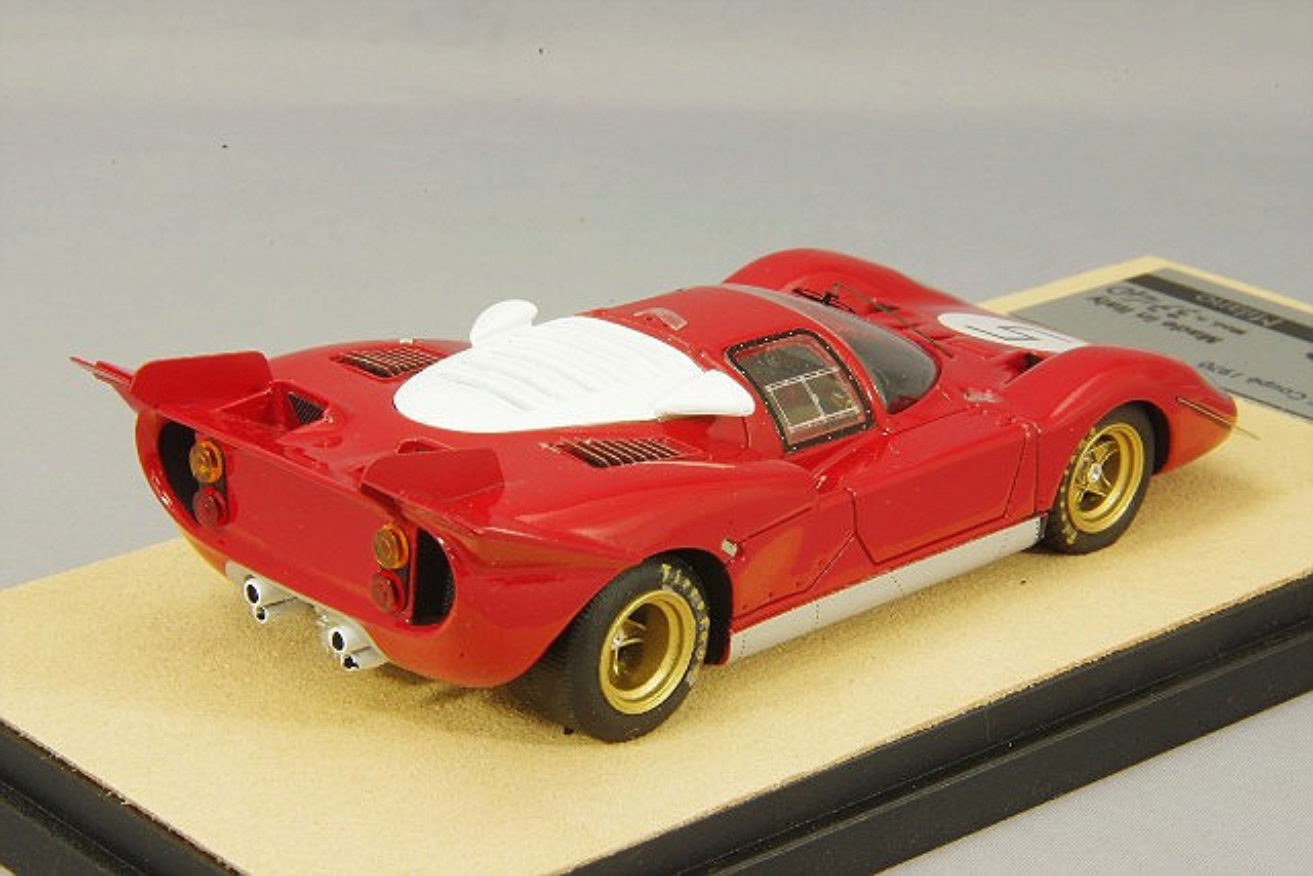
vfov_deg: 12.2
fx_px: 4086
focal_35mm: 112
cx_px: 656
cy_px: 438
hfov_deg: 18.3
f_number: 32
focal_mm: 75
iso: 400
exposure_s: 1
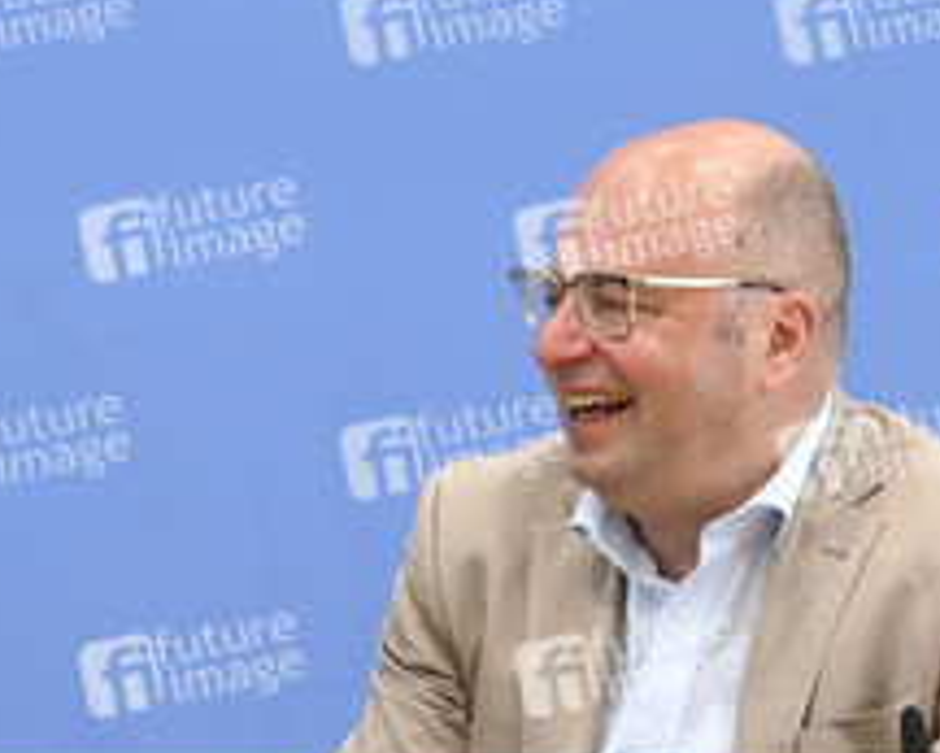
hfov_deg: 13.9
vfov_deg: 11.3
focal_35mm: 137
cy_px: 557
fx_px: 3813
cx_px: 76
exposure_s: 1/500
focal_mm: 70
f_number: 6.3
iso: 4000
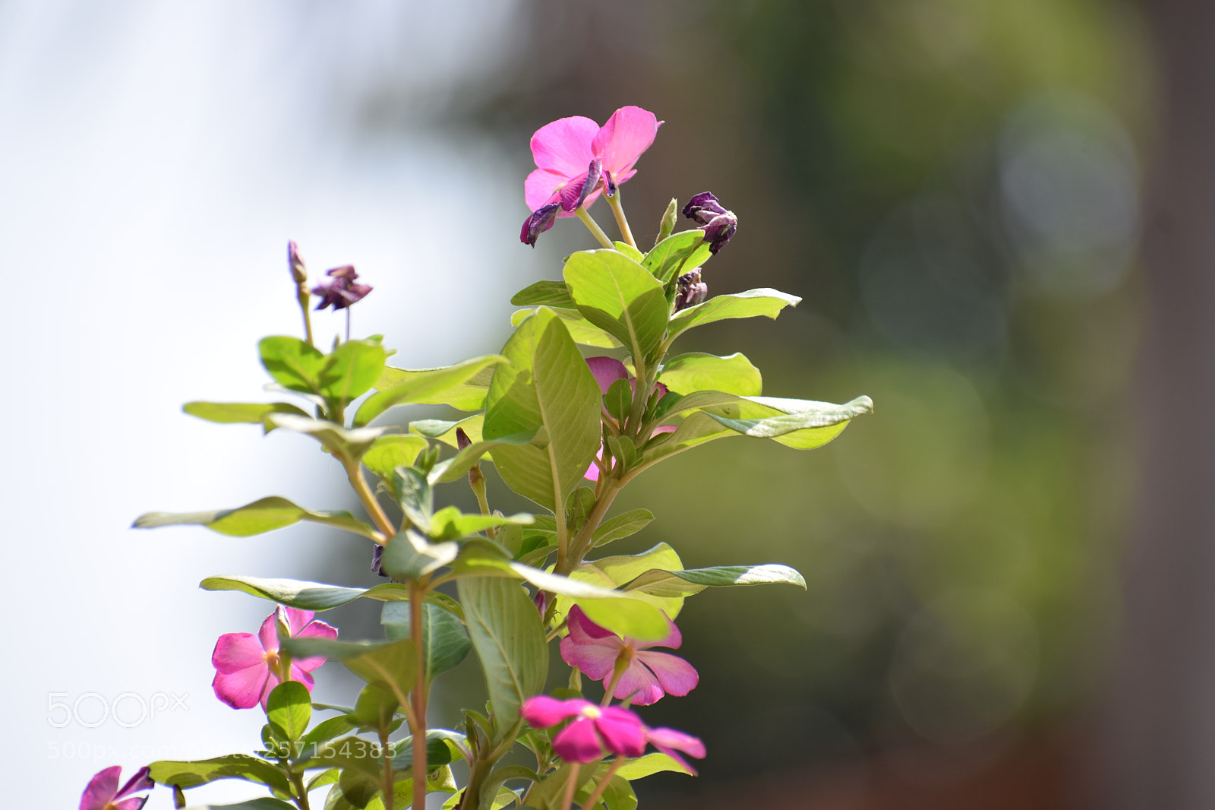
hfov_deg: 5.3
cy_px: 405
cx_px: 608
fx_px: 13159
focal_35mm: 390
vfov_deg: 3.5
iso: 100
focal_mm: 260
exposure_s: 1/200
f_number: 6
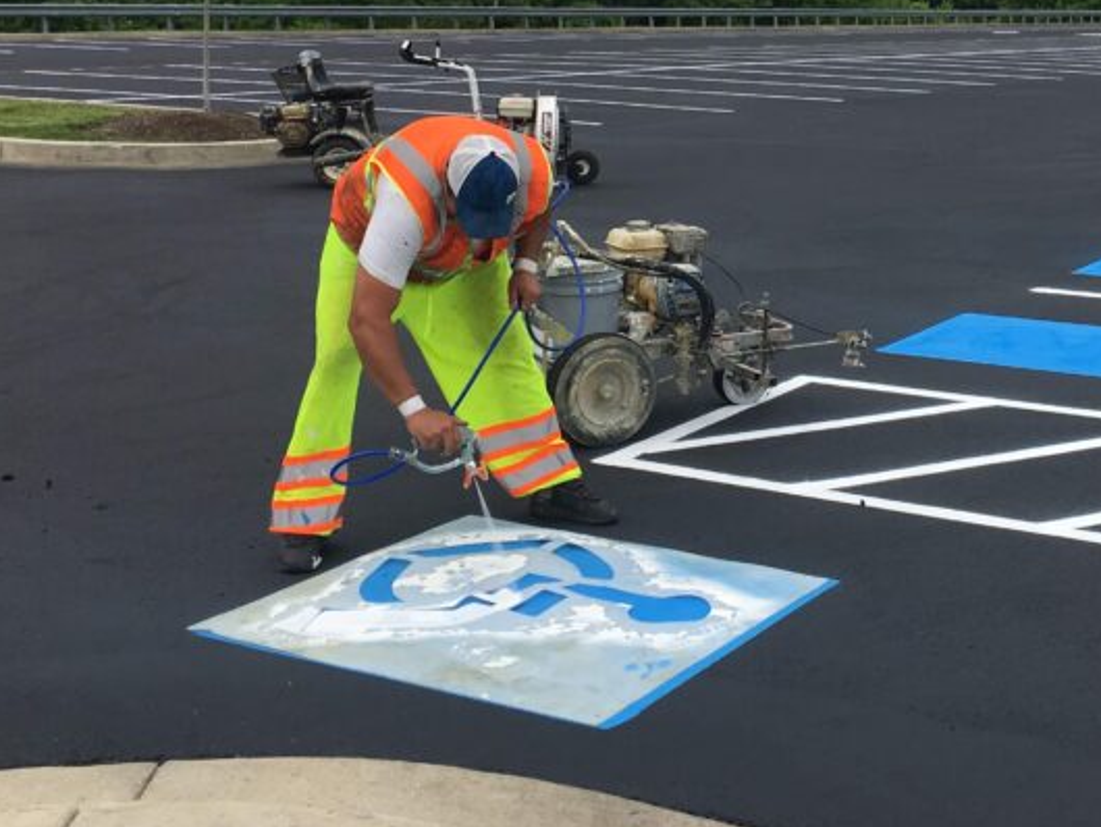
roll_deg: -1.4
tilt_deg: -3.0
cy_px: 100
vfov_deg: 25.4
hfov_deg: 33.3
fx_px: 1782
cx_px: 889
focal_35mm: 56
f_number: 2.2
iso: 25
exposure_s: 1/974
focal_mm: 4.15
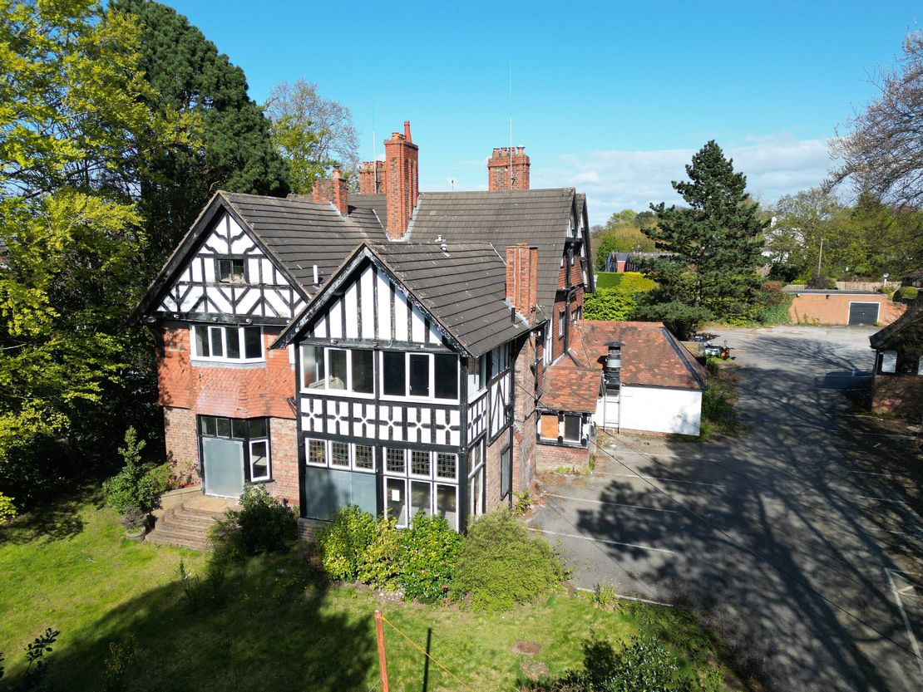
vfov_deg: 56.8
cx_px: 462
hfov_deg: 71.6
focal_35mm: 24
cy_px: 346
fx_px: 640
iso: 120
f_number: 1.7
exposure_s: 1/2000
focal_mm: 6.72
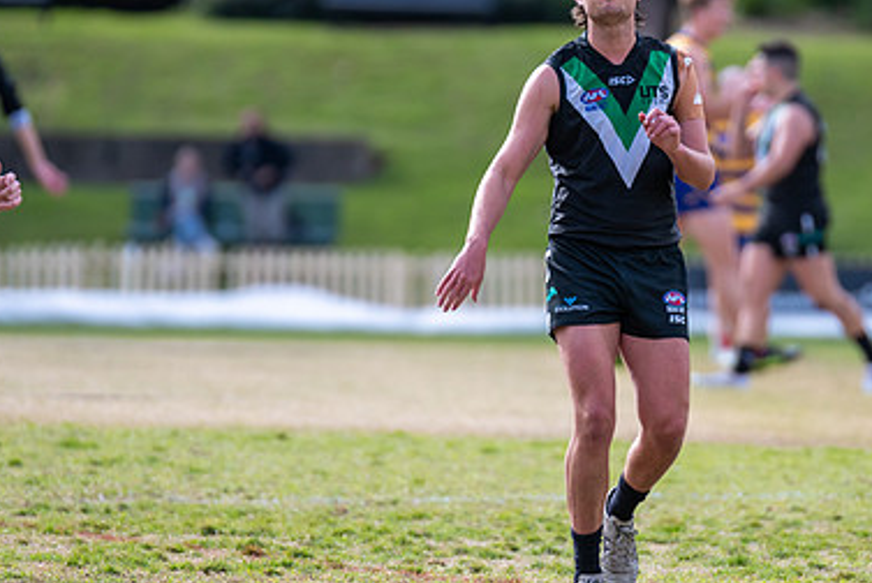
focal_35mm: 618
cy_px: 268
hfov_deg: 3.3
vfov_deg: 2.2
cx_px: 557
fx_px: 14980
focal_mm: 380
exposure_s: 1/1600
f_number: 4
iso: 400
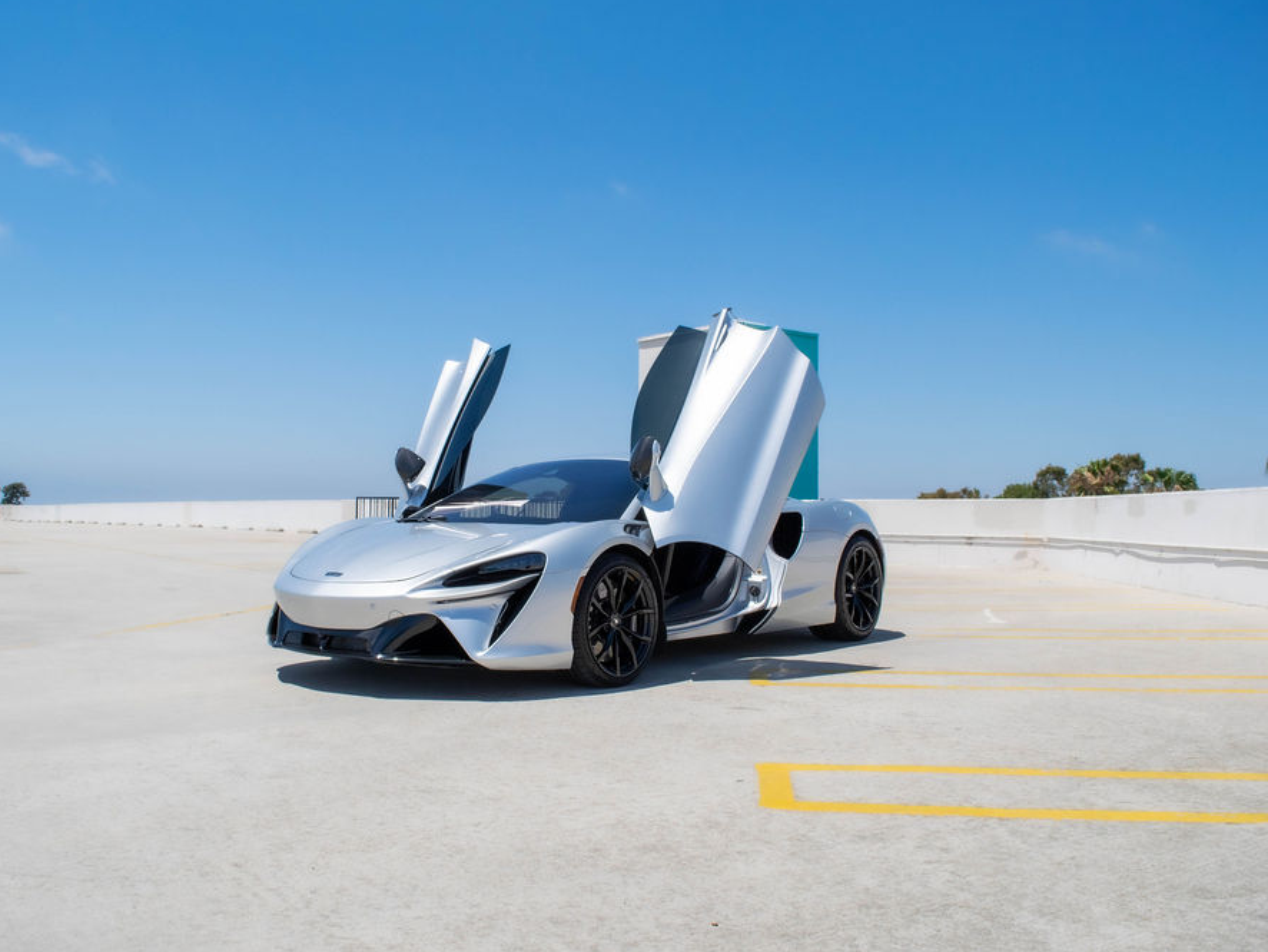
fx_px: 1099
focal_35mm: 30
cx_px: 558
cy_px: 470
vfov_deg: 46.8
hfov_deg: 59.8
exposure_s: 1/2000
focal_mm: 18
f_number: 8
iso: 320
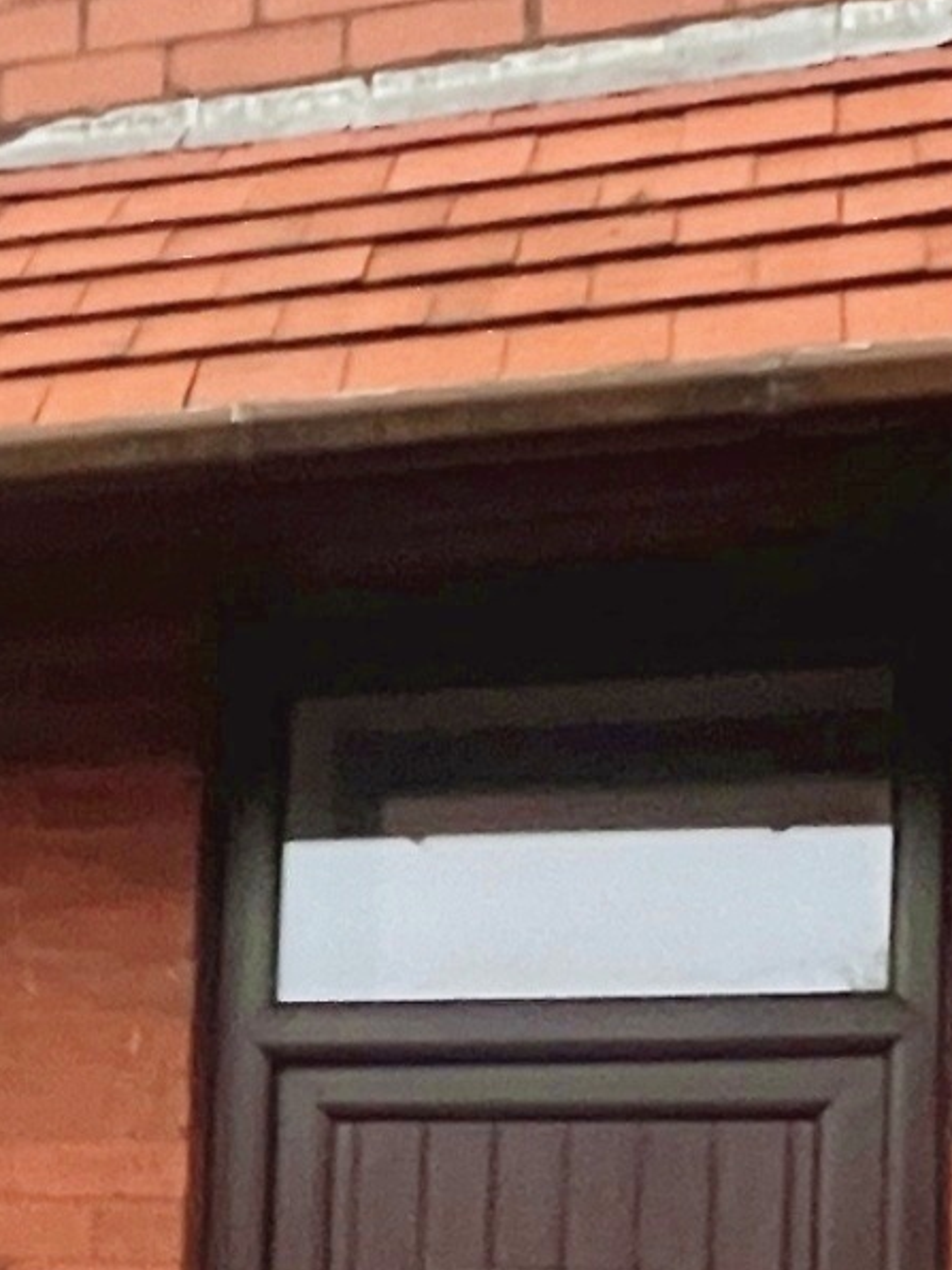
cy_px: 572
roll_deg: -3.9
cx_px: -379
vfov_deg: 29.0
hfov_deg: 19.7
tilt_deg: +11.5
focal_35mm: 67
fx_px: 2457
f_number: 1.8
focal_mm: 1.57
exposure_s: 1/50
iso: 640
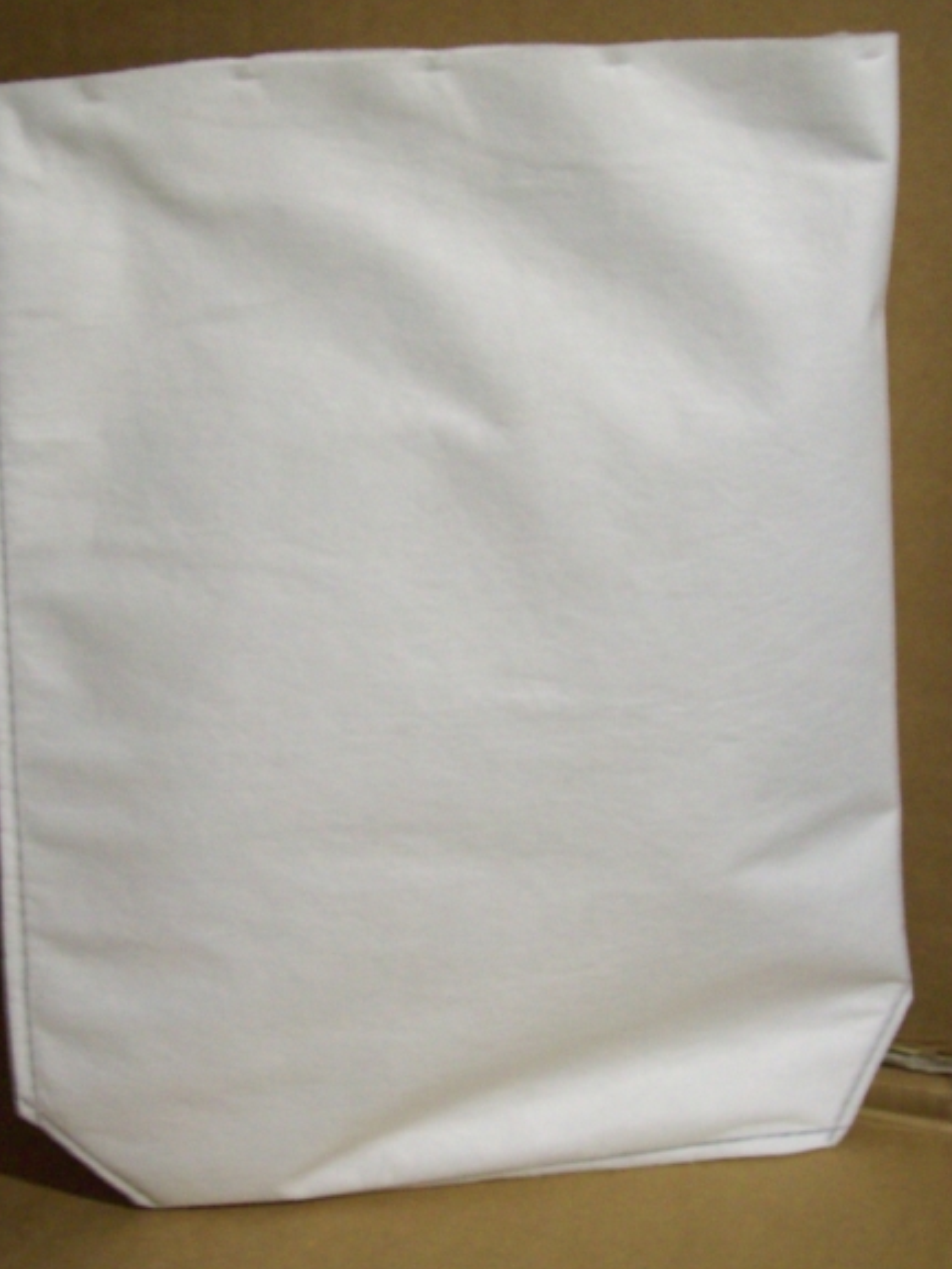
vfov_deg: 36.8
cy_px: 624
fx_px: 1906
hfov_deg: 28.0
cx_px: 446
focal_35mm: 52
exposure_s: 1/8
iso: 200
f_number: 3
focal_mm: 7.6
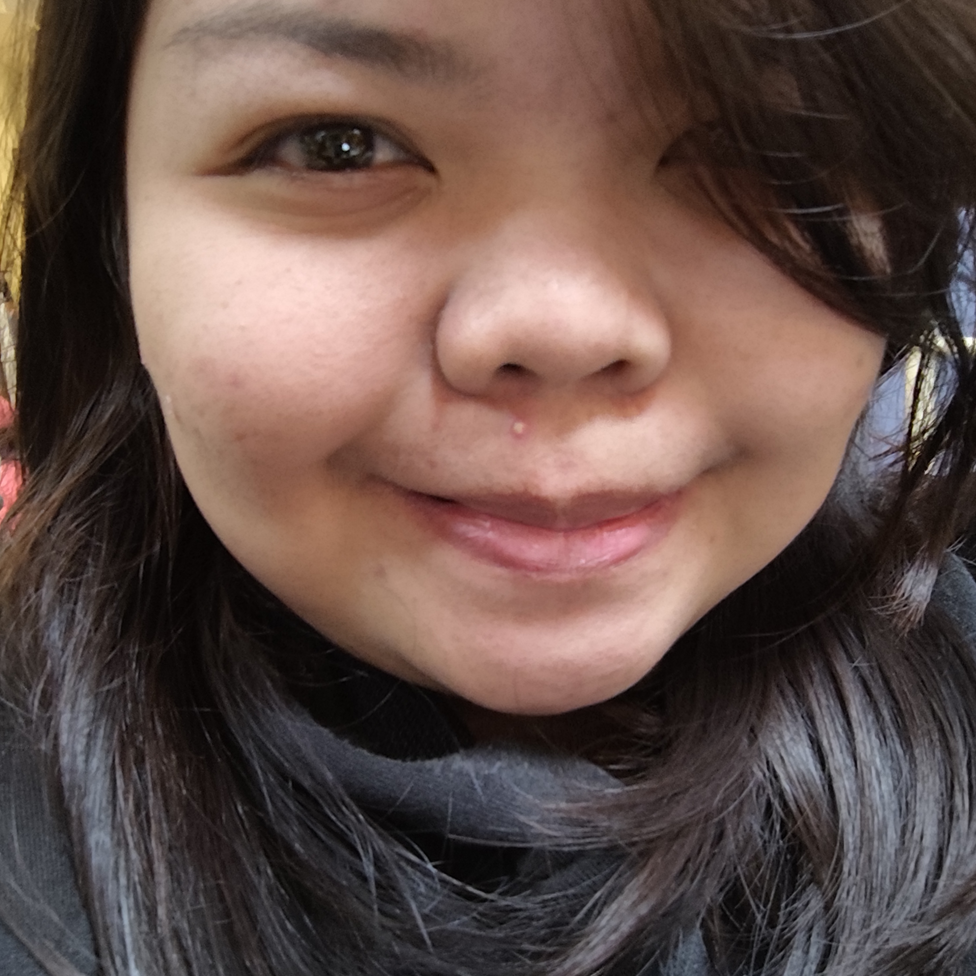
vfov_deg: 49.7
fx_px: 1053
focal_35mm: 33
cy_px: 505
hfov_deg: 49.7
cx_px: 464
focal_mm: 3.27
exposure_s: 1/24
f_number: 2.45
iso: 500
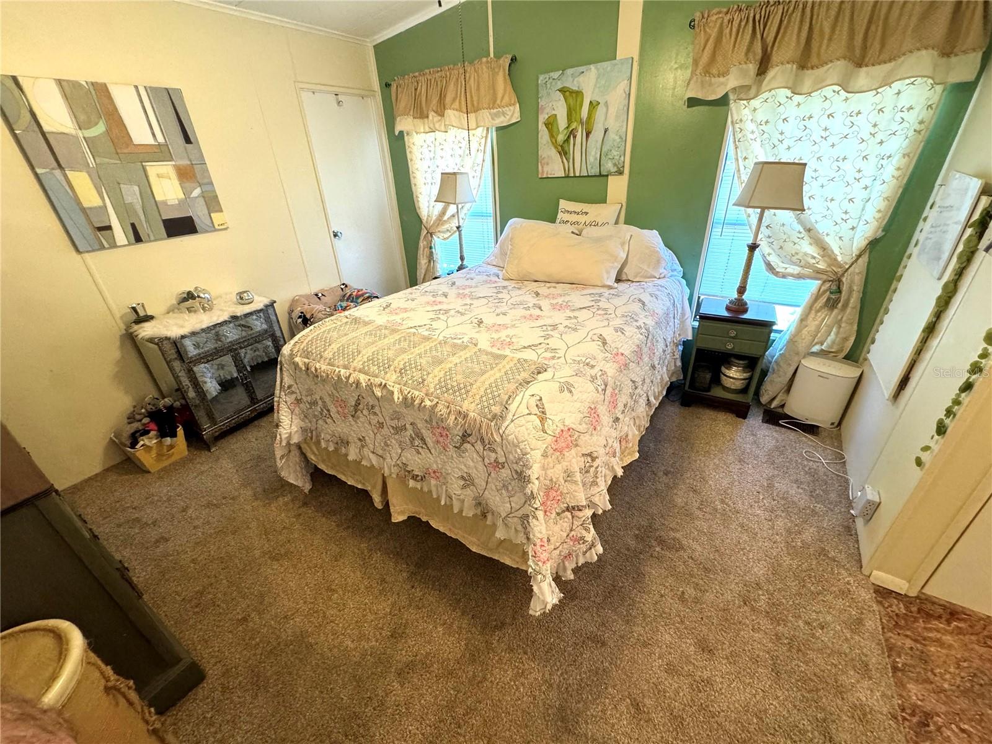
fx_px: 401
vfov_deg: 85.7
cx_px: 496
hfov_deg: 102.1
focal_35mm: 14
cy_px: 372
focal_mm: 2.22
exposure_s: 1/60
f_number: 2.2
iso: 250
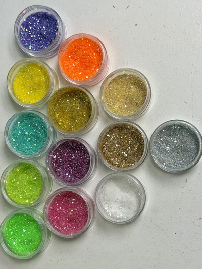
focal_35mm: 48
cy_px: 134
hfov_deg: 30.3
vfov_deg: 39.6
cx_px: 101
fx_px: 373
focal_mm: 6.76
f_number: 1.78
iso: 80
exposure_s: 1/381
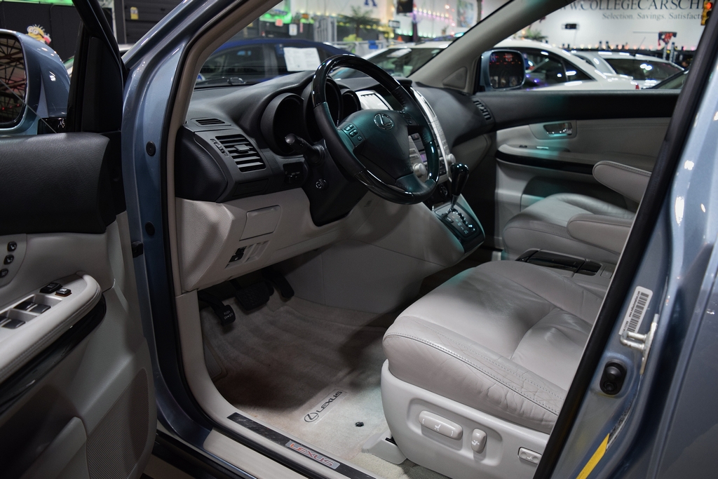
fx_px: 539
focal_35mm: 27
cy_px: 240
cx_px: 359
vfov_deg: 47.9
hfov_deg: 67.4
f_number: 3.5
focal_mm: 18
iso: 1100
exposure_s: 1/60
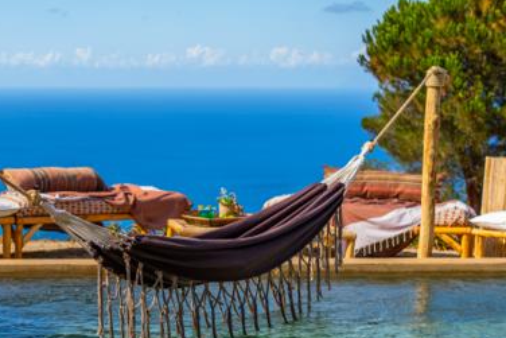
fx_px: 1097
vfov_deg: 17.4
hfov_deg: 25.5
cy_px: 276
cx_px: 98
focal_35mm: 78
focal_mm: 30
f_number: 2.8
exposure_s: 1/640
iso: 100
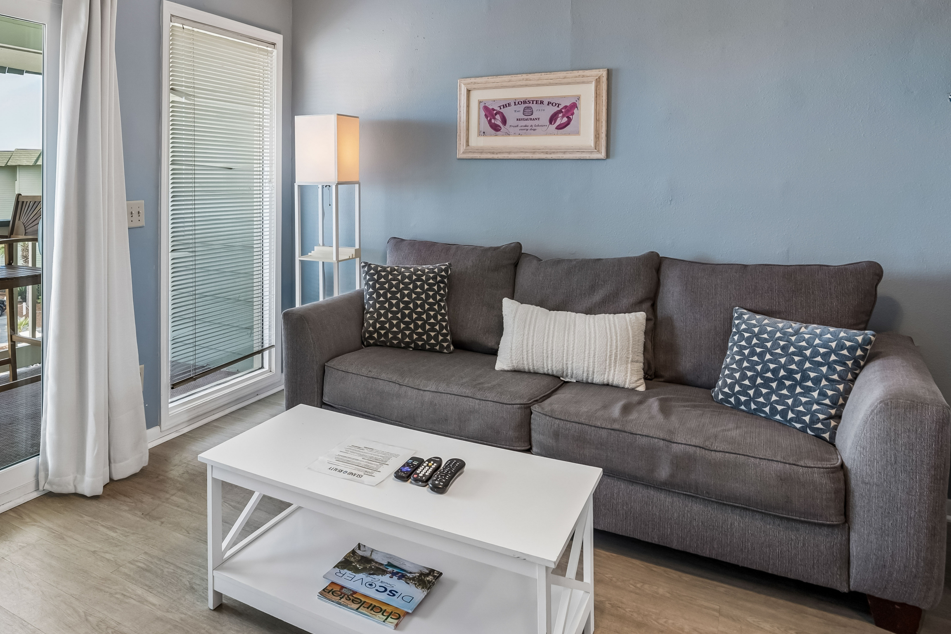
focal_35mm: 25
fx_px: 660
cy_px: 194
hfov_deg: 68.7
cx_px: 287
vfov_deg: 50.1
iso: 500
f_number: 8
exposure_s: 1/40
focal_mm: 16
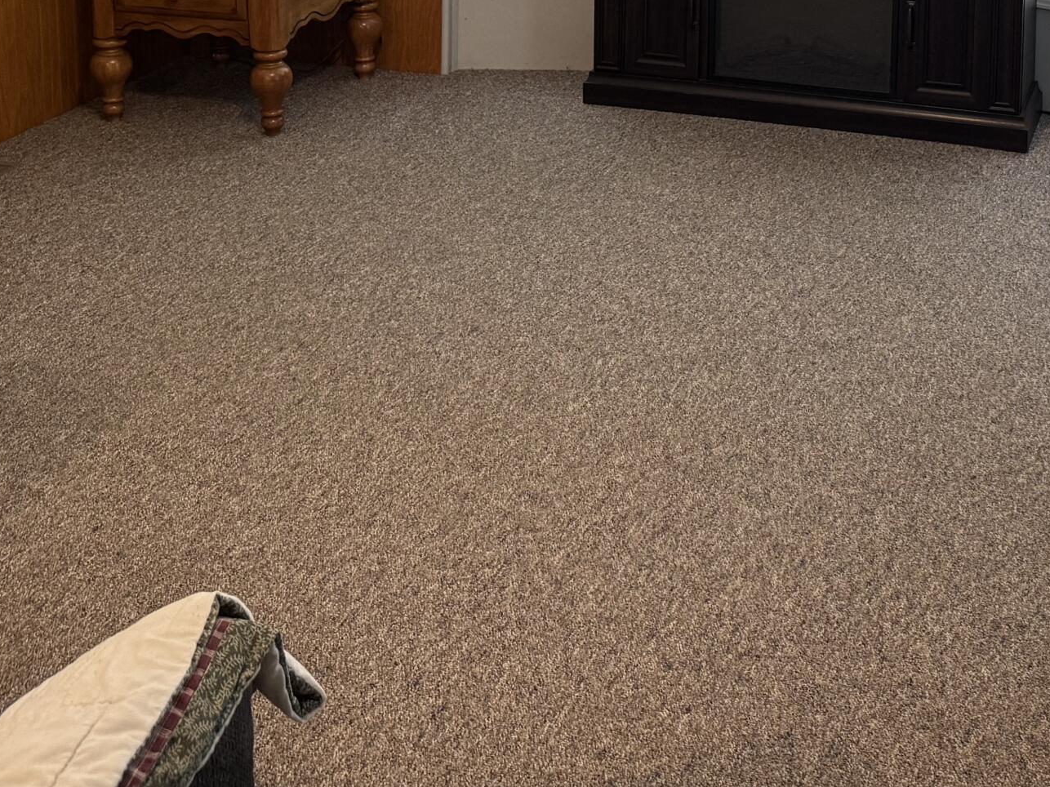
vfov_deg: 24.0
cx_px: 690
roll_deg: -1.5
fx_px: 1698
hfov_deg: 34.1
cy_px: -129
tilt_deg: -9.5
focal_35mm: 56
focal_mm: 6.76
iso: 320
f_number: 1.78
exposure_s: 1/60
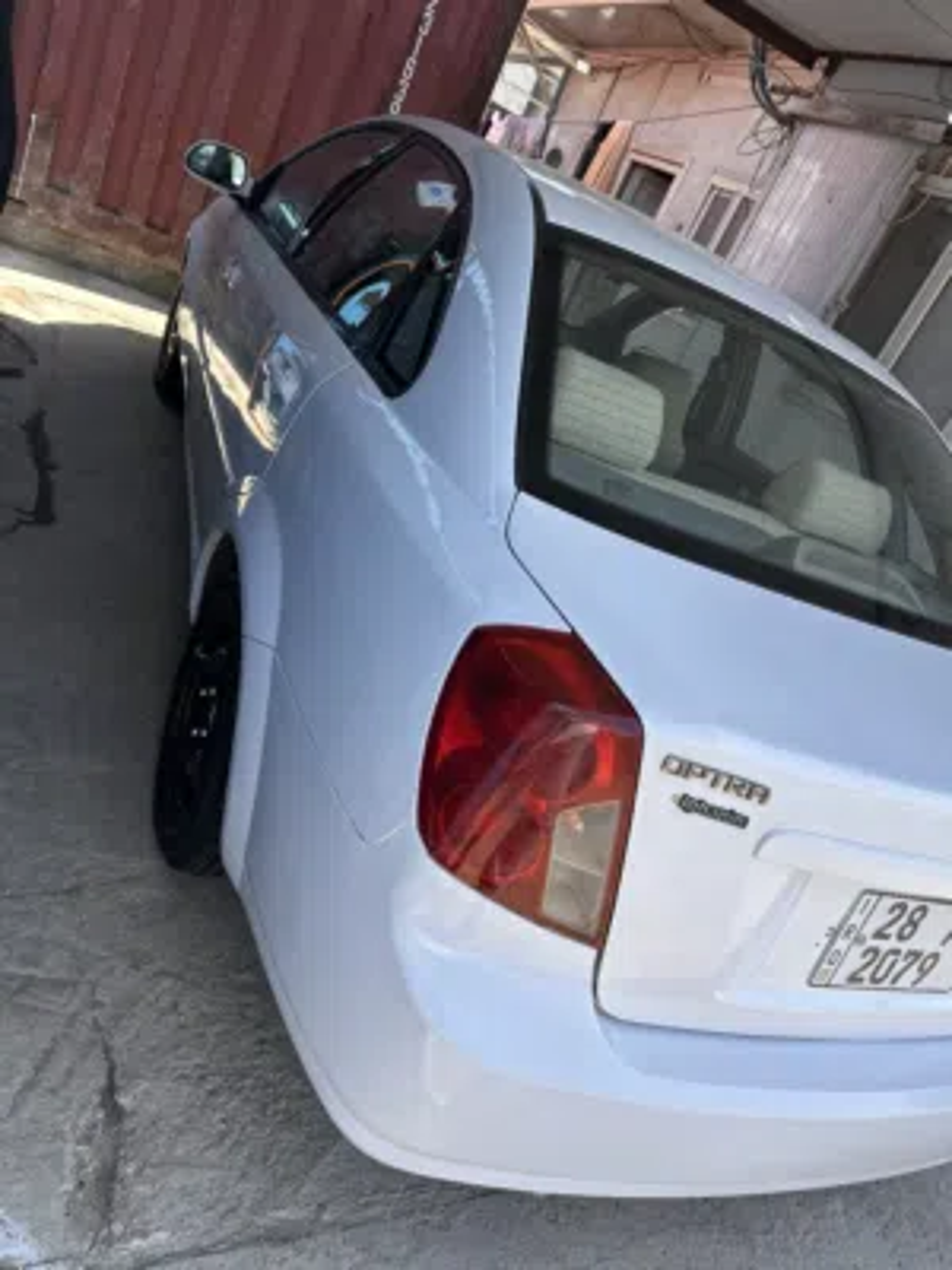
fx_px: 880
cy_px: 635
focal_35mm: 24
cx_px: 476
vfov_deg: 71.6
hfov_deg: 56.8
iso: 80
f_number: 1.78
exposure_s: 1/1256
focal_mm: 6.86
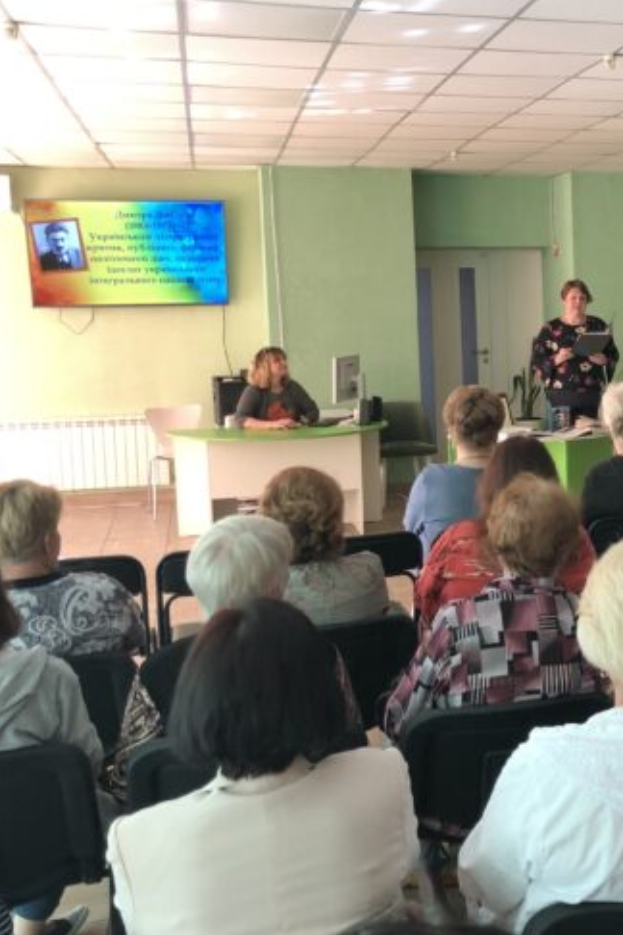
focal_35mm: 46
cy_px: 442
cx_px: 629
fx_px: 1194
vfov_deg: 42.7
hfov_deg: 27.5
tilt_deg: -6.2
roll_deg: +0.5
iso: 40
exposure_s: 1/30
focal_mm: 4
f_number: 1.8
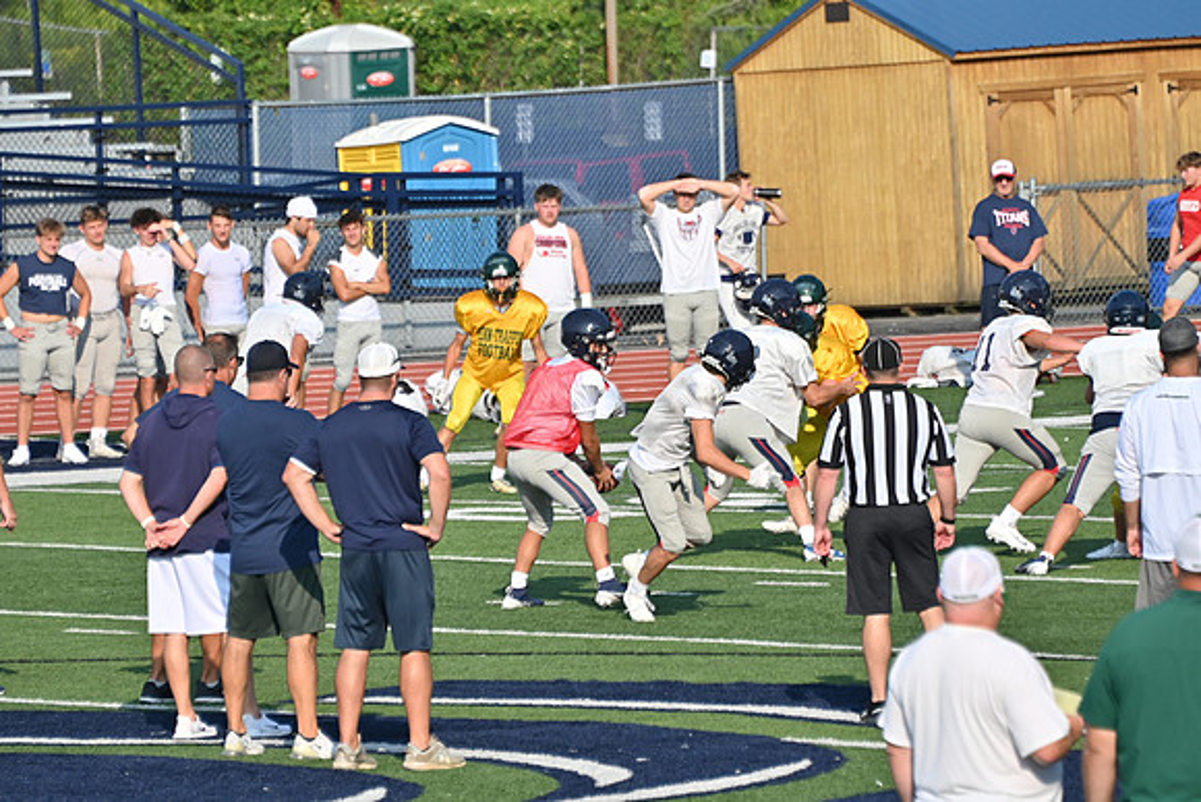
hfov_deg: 4.6
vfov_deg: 3.1
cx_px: 600
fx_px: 15015
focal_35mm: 450
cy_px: 401
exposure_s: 1/640
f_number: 5.6
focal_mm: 300
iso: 100
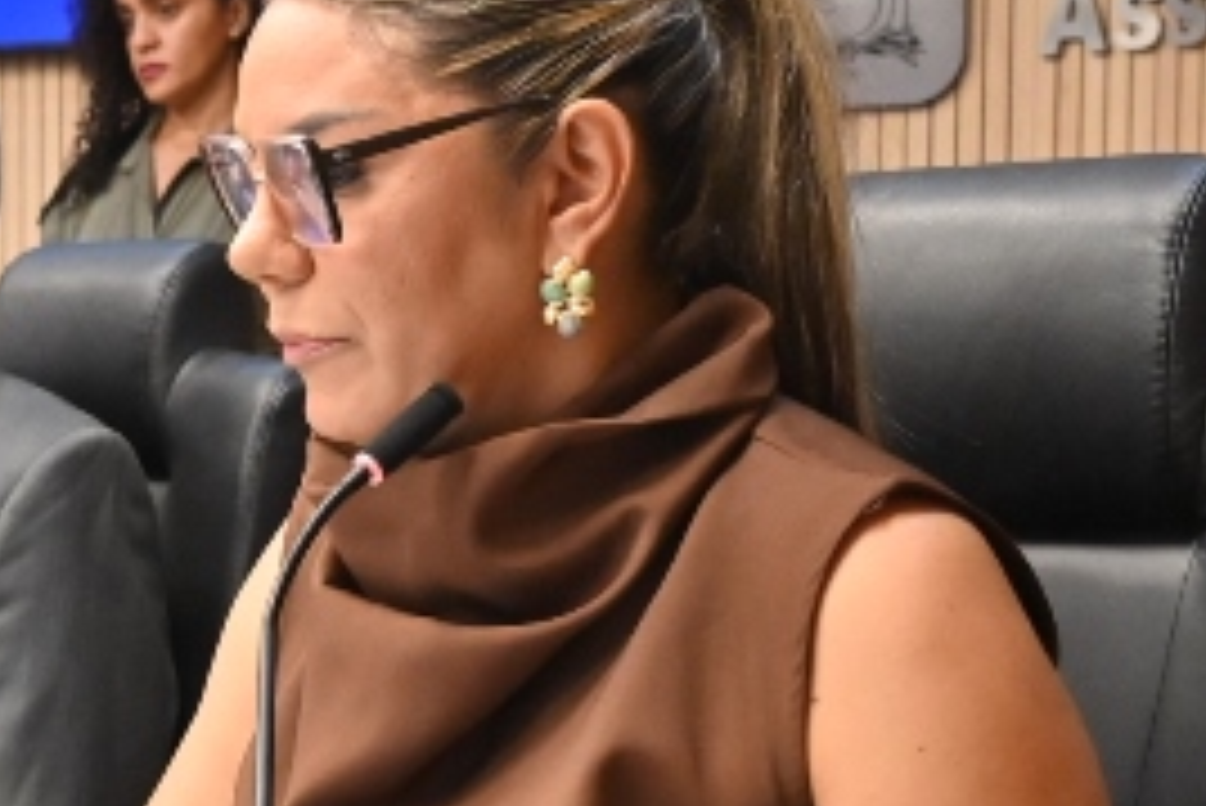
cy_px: 642
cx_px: -22
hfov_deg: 22.6
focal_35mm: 86
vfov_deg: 15.8
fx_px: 2882
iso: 6400
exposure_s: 1/200
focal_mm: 24
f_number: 6.3
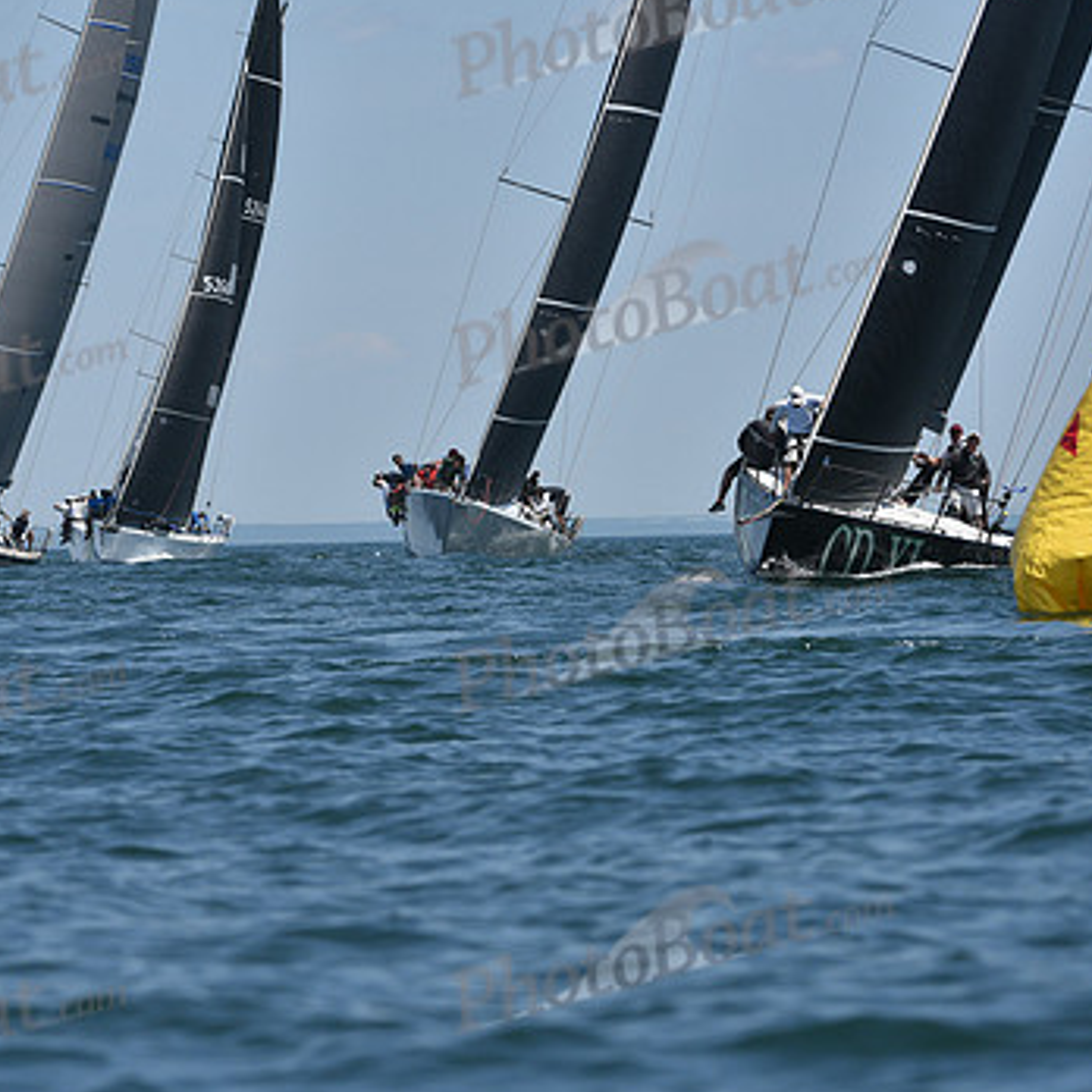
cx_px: 292
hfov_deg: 6.2
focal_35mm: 283
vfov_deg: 6.2
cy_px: 513
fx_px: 10100
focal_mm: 200
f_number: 7.1
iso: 320
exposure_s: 1/1600
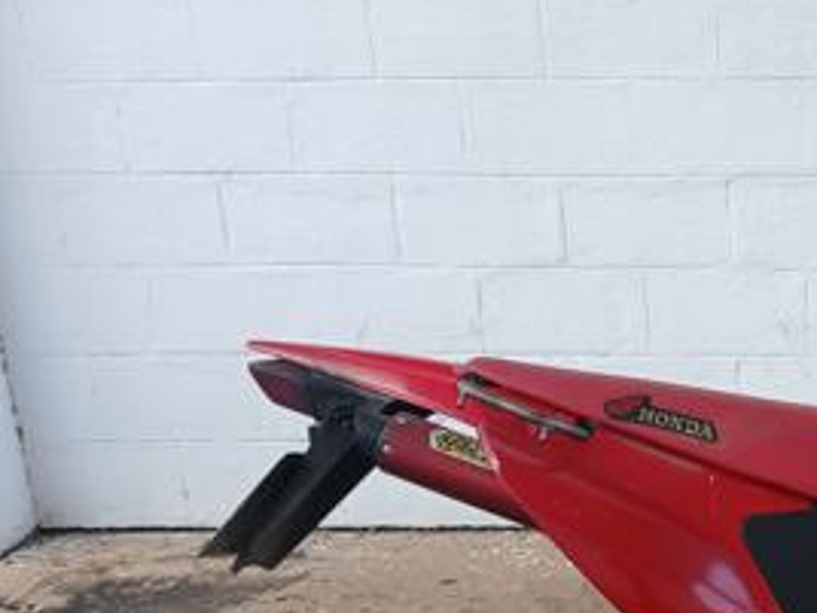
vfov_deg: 23.1
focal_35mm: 62
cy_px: 549
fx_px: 1463
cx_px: 896
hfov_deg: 28.4
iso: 40
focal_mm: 3.98
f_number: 1.8
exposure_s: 1/120
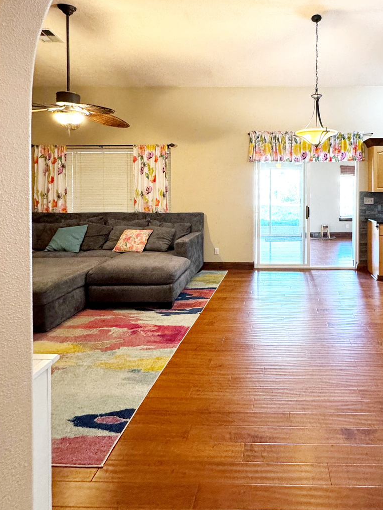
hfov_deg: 60.9
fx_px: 310
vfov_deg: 77.4
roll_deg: -0.9
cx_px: 273
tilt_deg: -0.1
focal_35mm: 21
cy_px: 187
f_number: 2.2
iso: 320
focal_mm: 2.22
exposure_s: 1/120
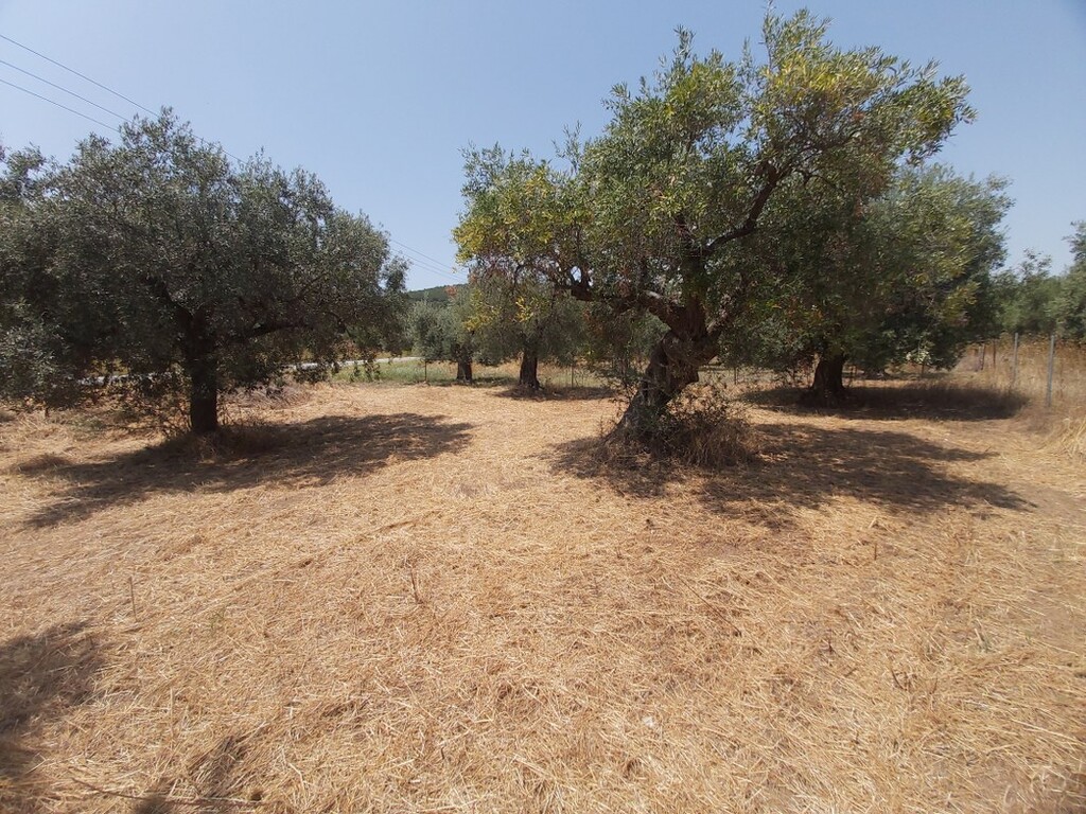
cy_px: 407
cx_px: 543
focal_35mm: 12
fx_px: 376
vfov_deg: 94.5
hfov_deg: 110.5
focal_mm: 1.42
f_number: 2.2
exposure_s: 1/1448
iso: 40
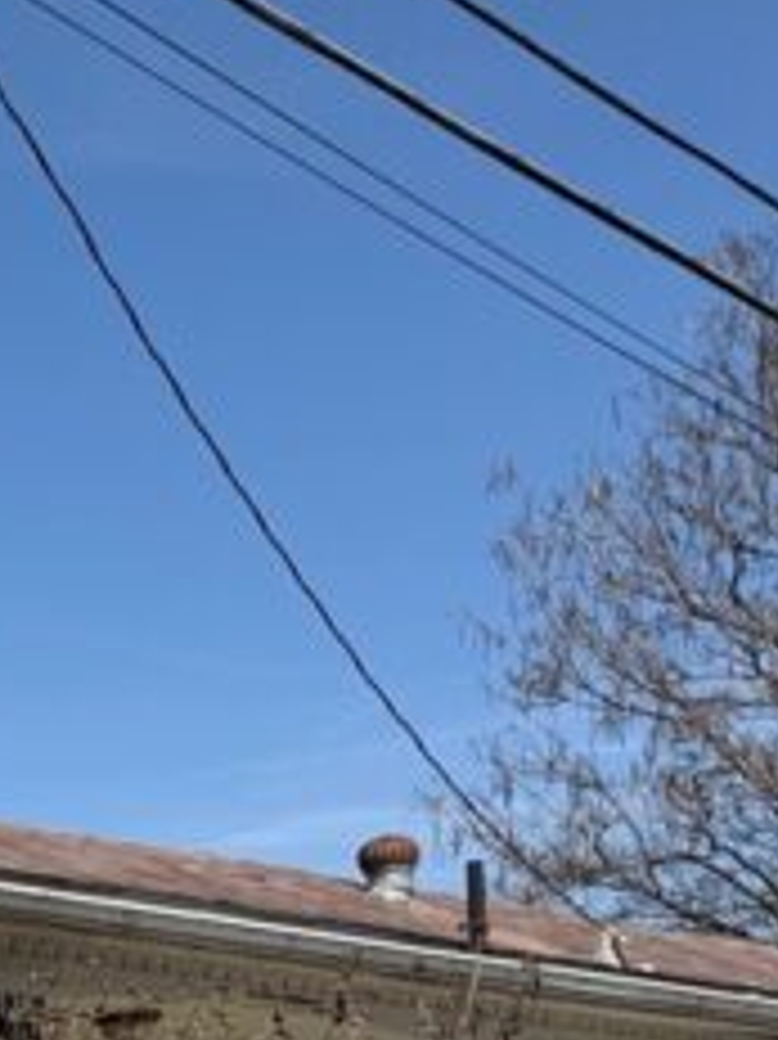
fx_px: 2490
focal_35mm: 83
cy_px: 1279
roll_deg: +2.7
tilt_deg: +0.6
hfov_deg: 16.4
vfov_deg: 21.7
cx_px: -346
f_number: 1.78
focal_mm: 6.76
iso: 80
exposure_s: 1/5319
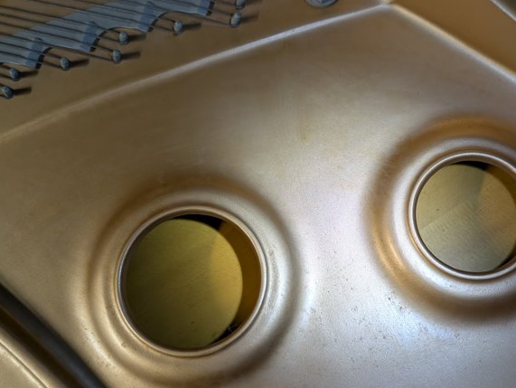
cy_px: 214
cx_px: 326
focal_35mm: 42
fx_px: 626
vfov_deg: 34.4
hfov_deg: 44.4
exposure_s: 1/120
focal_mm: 5.43
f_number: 1.89
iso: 255
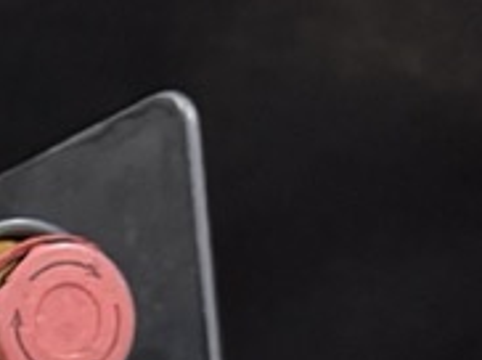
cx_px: -765
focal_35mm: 169
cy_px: 694
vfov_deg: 8.4
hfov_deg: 9.9
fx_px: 2350
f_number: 1.78
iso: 800
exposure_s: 1/60
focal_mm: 6.76
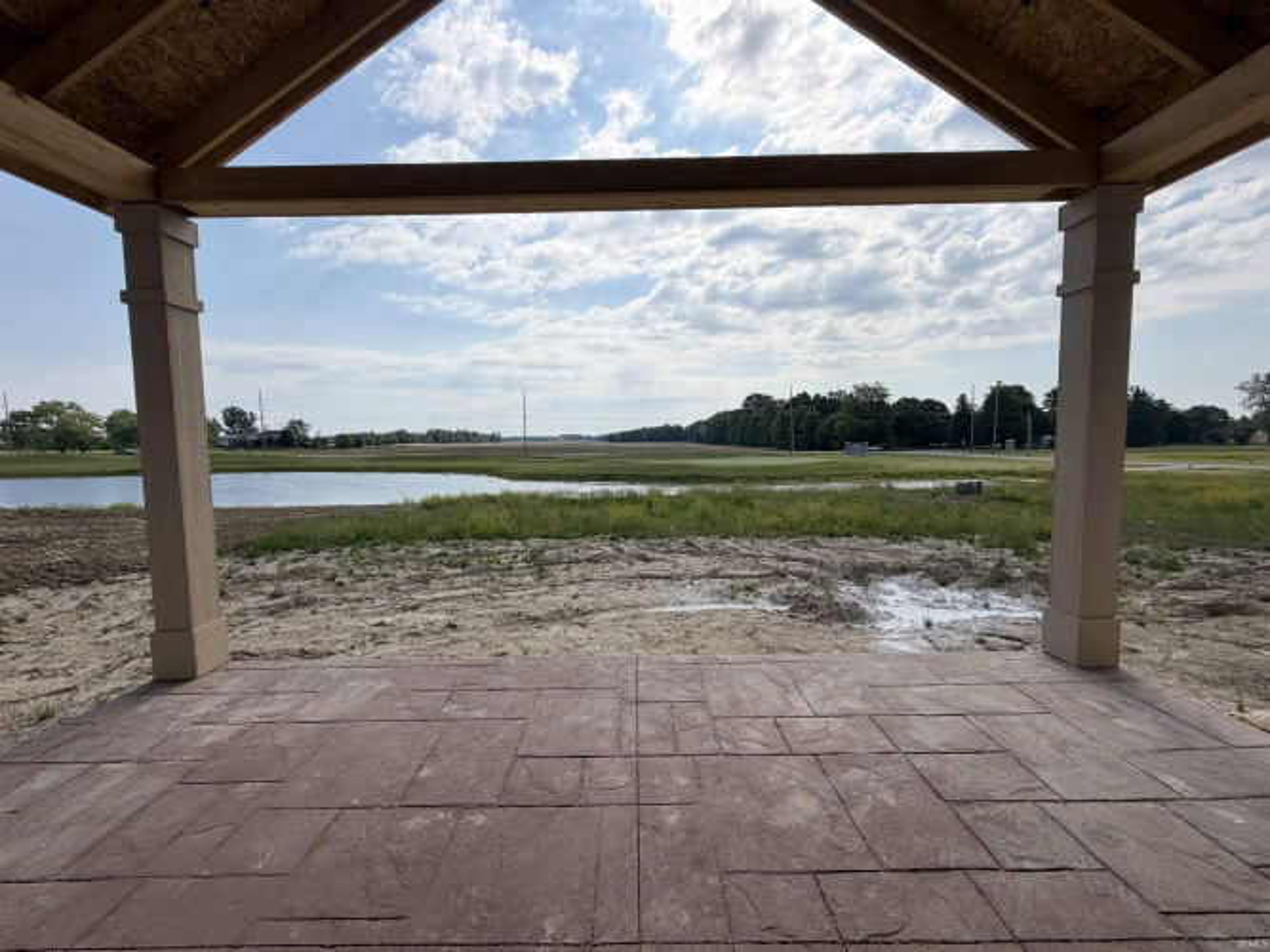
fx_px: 514
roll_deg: +1.2
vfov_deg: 85.7
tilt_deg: -3.8
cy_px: 476
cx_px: 635
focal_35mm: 14
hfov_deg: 102.1
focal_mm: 2.22
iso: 20
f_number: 2.2
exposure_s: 1/1961
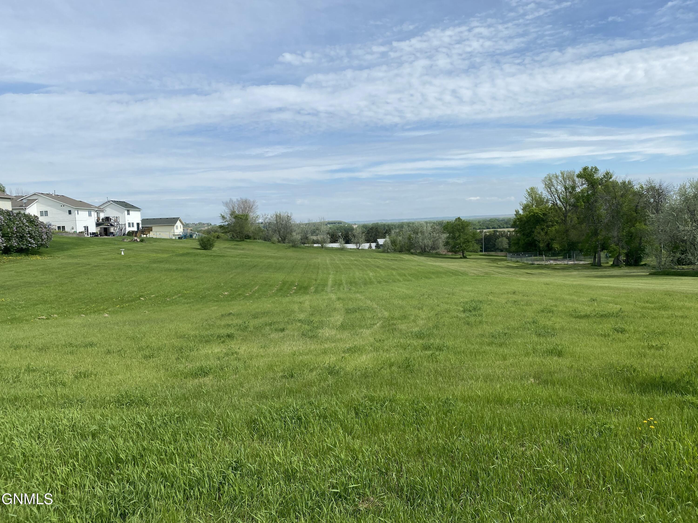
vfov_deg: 53.1
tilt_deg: -3.4
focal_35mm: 26
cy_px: 262
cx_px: 349
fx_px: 524
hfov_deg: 67.3
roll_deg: +1.0
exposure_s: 1/3731
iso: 32
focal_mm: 4.25
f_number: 1.8
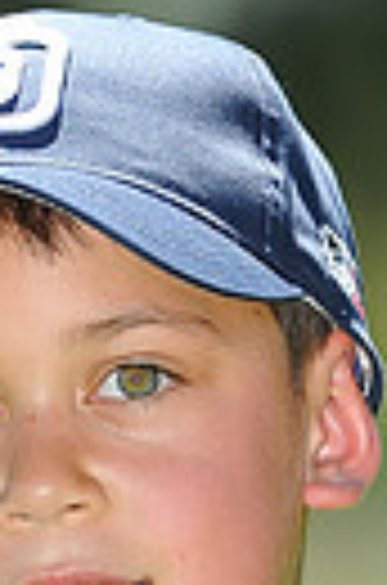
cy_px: 806
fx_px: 14476
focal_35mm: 893
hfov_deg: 1.5
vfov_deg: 2.3
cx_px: 9
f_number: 4.5
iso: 200
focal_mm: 200
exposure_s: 1/500
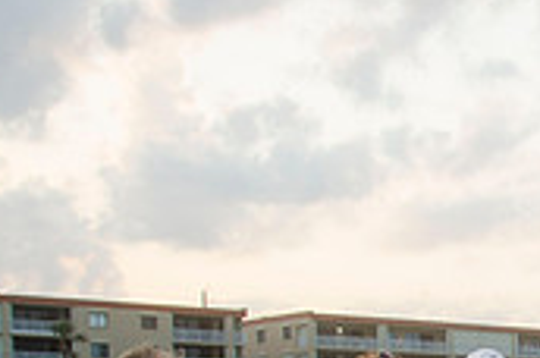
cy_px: 534
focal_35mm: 91
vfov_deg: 14.0
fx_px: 1362
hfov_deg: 19.5
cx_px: 813
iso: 100
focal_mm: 18
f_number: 5.6
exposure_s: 1/100
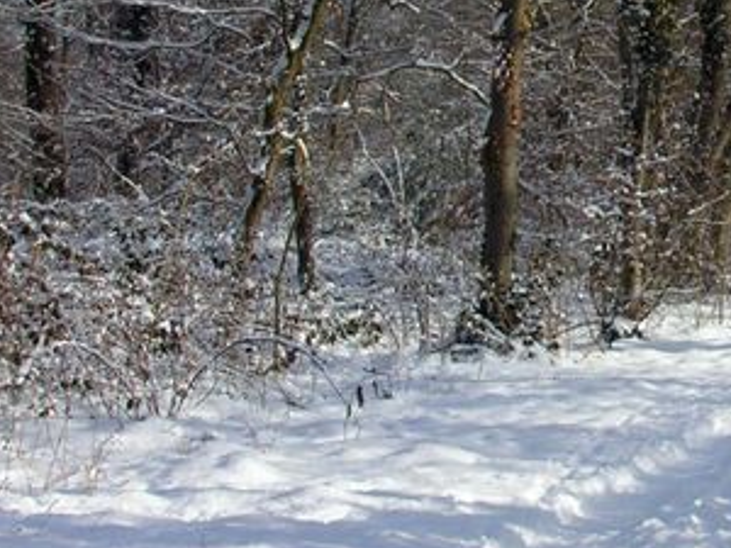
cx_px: 816
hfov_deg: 18.0
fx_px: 2217
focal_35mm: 105
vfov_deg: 14.1
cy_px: 150
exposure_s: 1/194
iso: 50
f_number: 5.6
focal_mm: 8.9
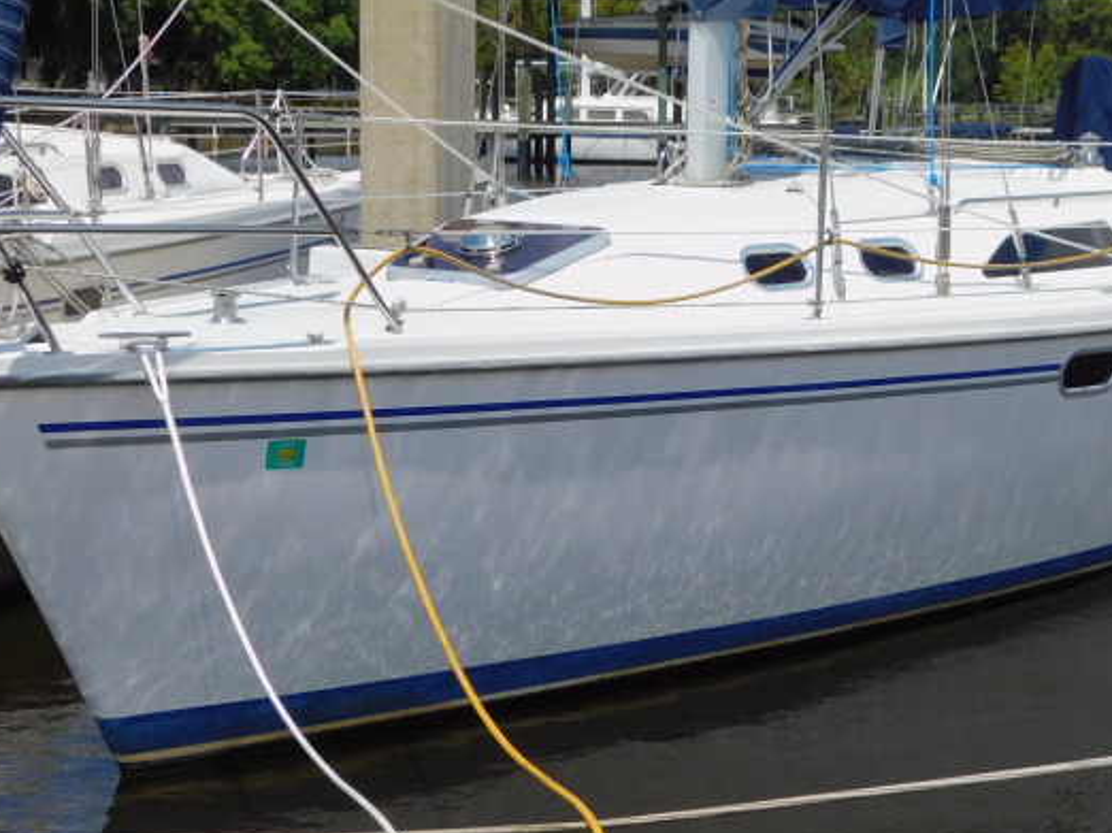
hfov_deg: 28.0
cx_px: 716
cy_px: 360
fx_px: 2216
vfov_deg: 21.3
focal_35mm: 69
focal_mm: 8
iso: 125
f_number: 7.4
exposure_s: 1/500
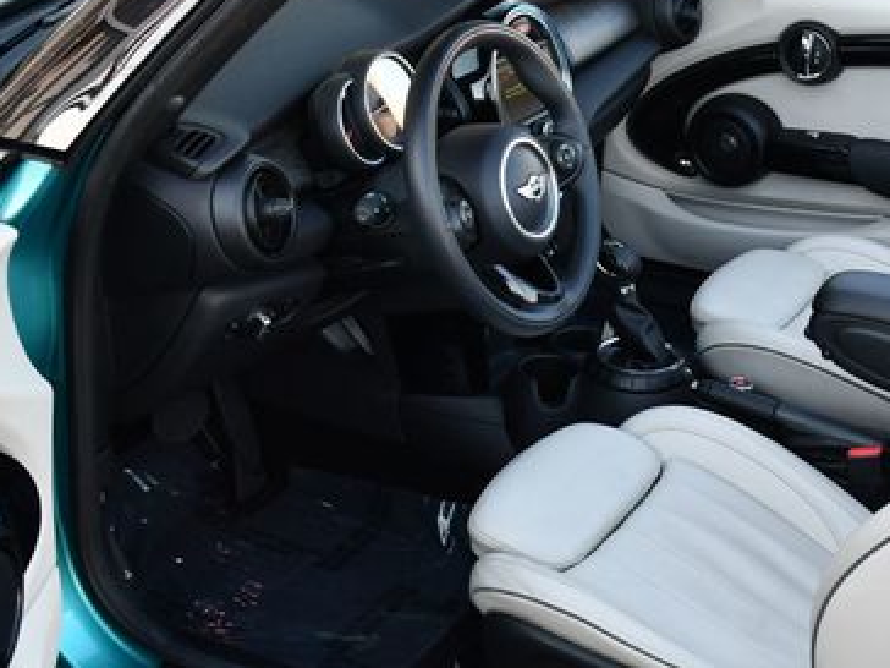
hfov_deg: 31.0
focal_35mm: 61
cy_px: 330
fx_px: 1568
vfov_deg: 24.0
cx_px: 694
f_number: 5
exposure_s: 1/250
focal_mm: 18
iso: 400
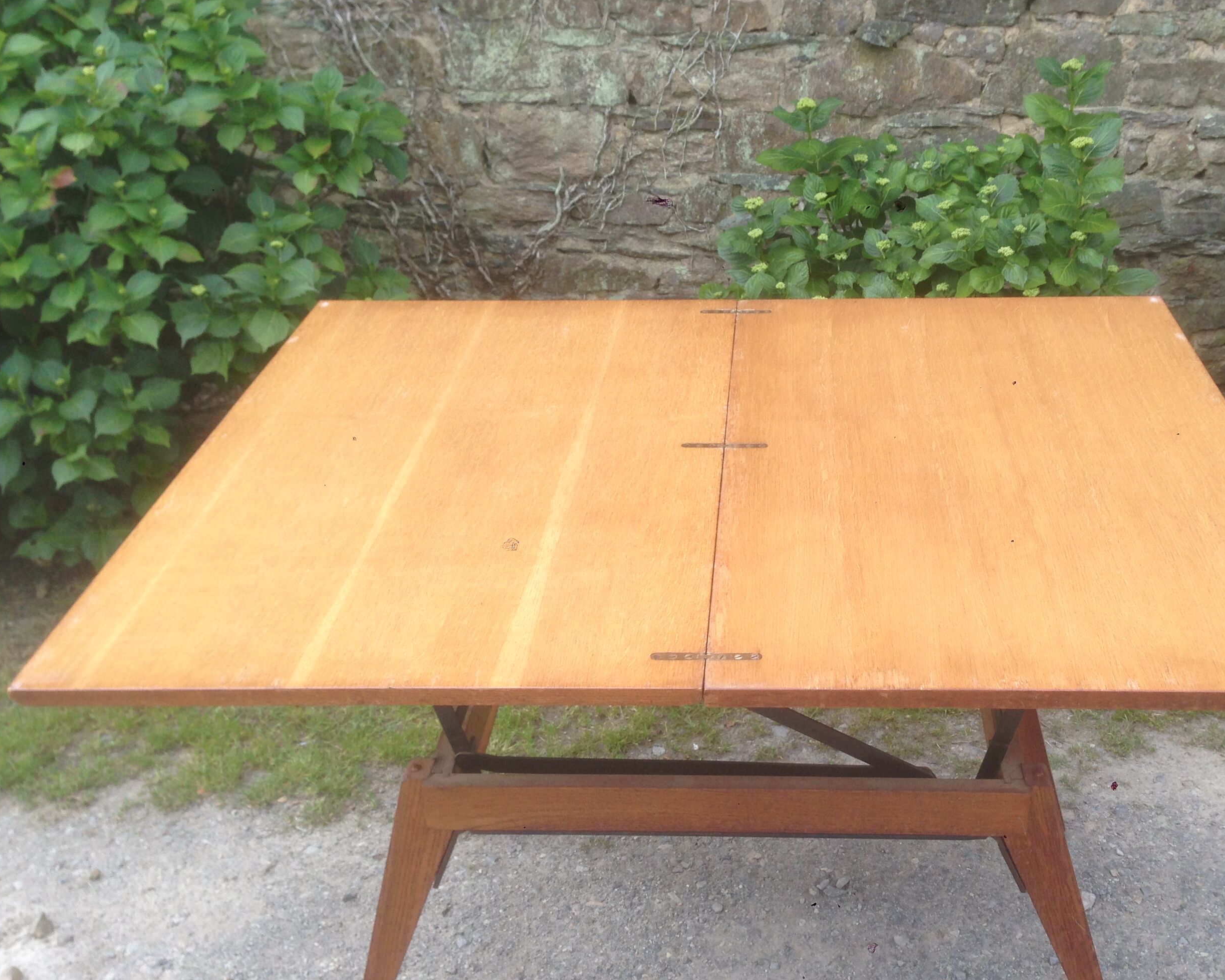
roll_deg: -1.3
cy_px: 520
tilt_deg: -28.3
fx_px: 1559
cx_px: 756
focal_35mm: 43
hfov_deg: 42.6
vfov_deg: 34.9
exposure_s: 1/390
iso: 50
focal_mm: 4.12
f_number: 2.4
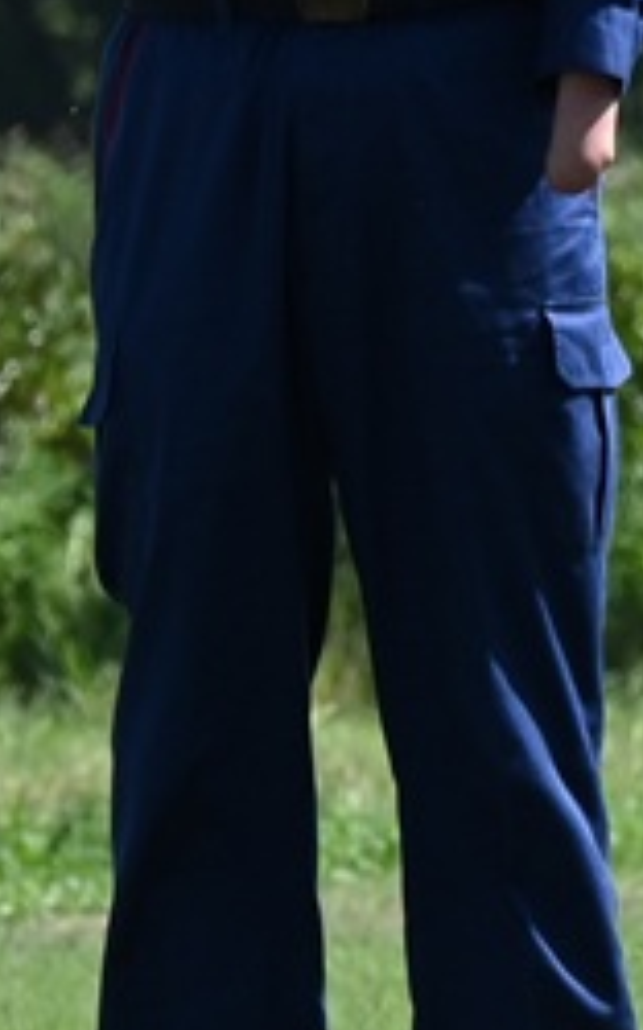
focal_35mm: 1225
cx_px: 771
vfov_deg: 1.7
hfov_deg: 1.1
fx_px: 34386
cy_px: 33
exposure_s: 1/1000
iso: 800
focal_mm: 200
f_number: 10
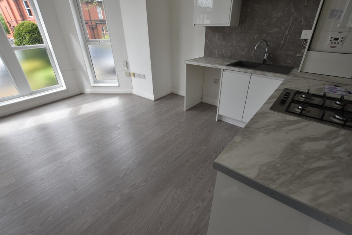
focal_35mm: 16
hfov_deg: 96.7
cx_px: 178
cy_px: 122
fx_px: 156
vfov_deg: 73.7
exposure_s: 1/80
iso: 100
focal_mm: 10
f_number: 4.5
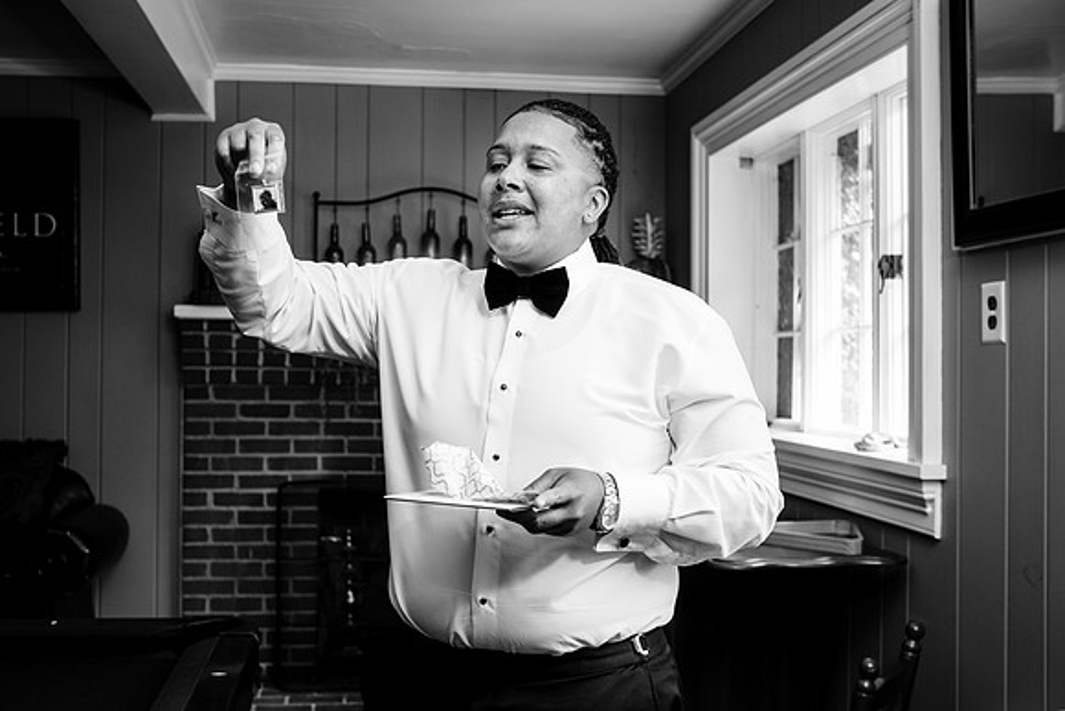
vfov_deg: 34.9
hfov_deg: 50.3
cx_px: 487
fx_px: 1132
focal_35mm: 38
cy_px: 355
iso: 800
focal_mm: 35
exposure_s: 1/200
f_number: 4
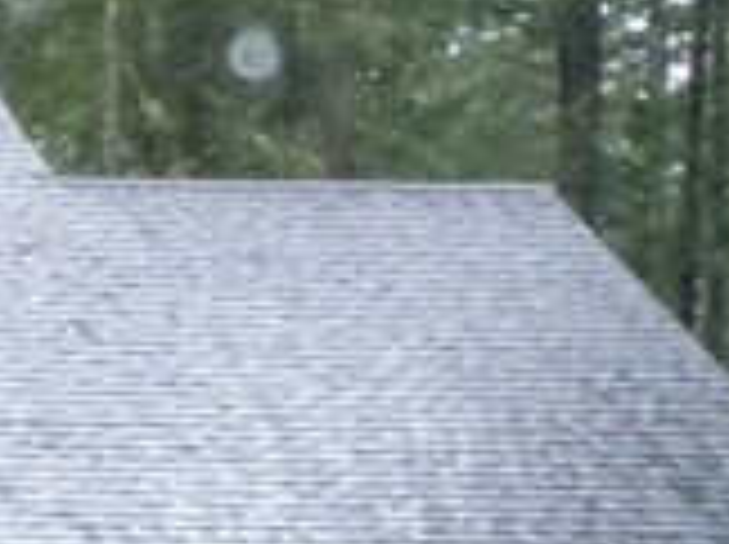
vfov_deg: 7.7
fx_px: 3995
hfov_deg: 9.1
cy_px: 710
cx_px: -1156
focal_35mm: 190
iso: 640
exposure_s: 1/60
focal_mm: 5.4
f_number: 3.6
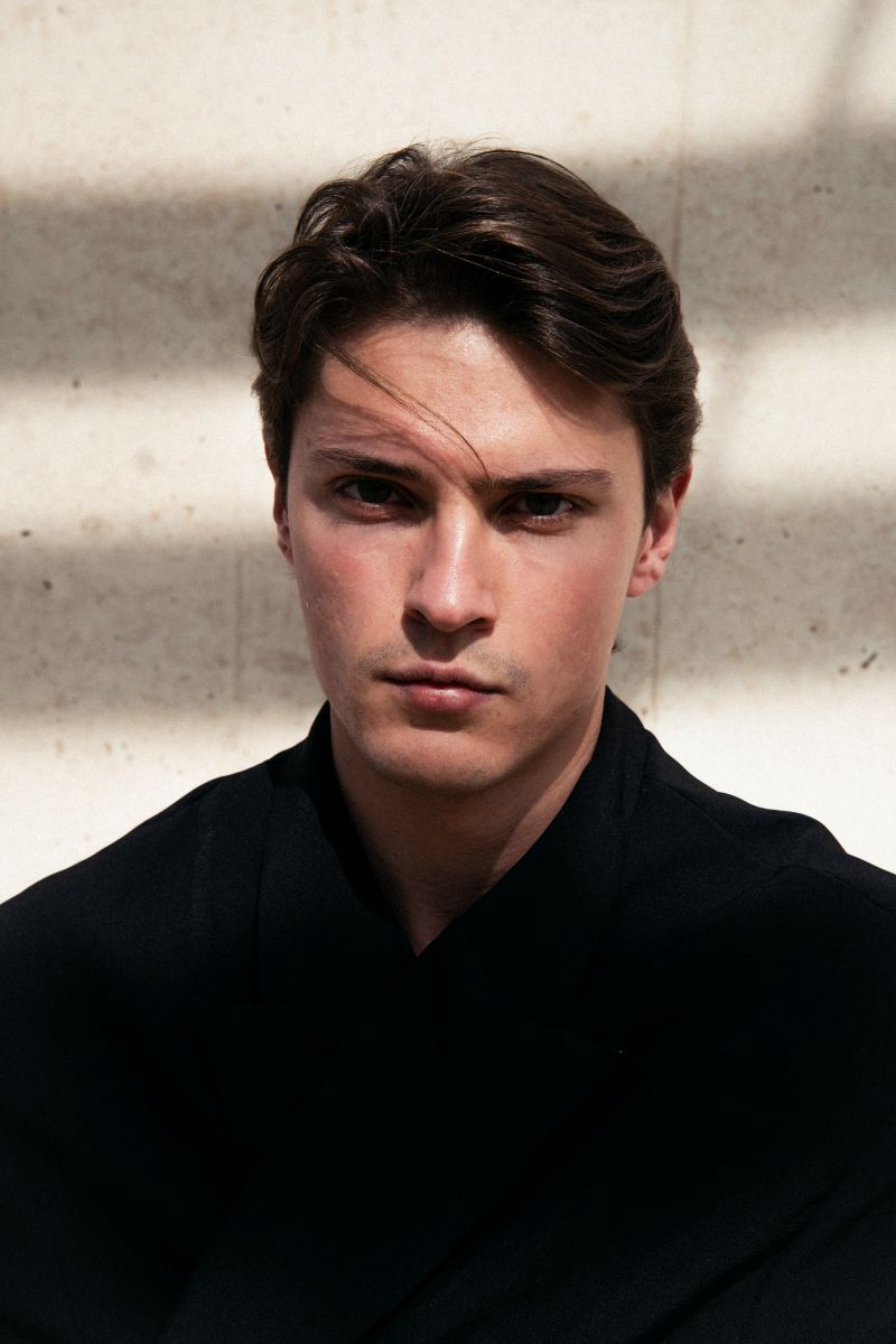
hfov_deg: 19.5
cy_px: 672
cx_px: 448
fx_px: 2613
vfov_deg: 28.8
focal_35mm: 70
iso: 100
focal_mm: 70
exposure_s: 1/320
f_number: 10
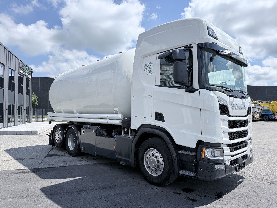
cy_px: 104
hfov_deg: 71.6
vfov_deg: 56.8
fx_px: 192
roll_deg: +0.3
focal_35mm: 24
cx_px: 138
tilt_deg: +2.5
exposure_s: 1/4167
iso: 100
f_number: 1.78
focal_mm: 6.76
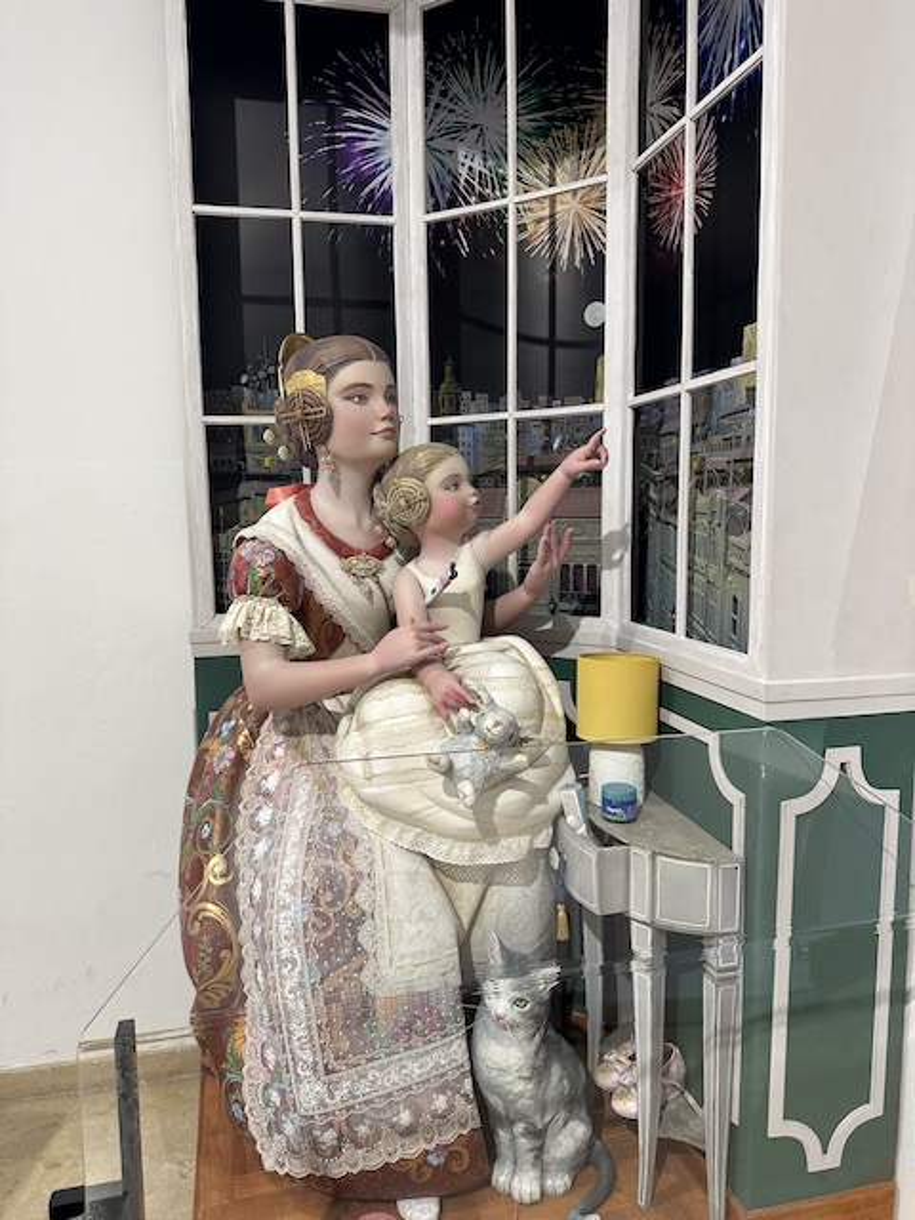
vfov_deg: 71.6
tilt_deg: -6.3
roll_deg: +0.4
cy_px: 610
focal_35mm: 24
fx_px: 846
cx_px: 458
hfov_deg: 56.8
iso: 125
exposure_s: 1/100
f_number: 1.78
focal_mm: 6.86
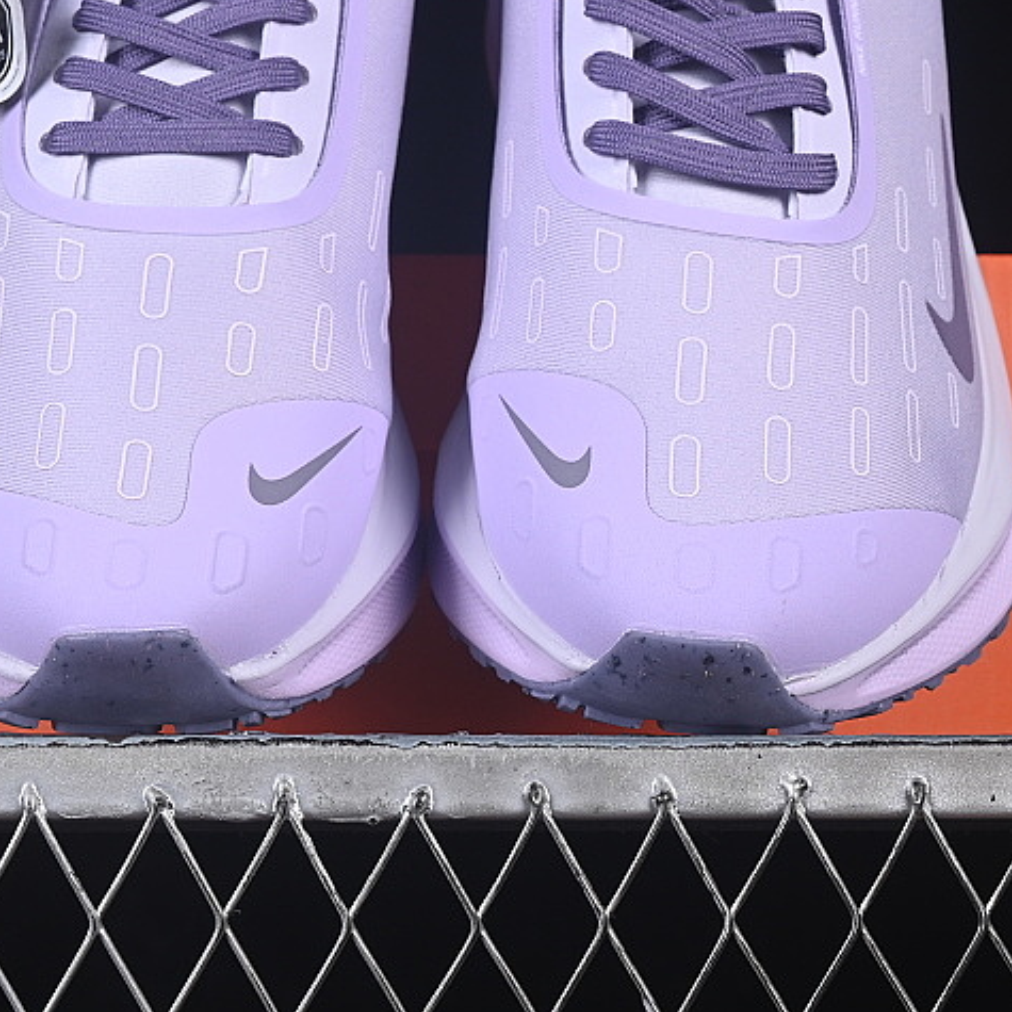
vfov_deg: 12.0
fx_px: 4796
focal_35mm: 145
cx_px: 439
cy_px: 258
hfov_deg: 12.0
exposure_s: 1/80
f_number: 8
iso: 160
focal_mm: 50
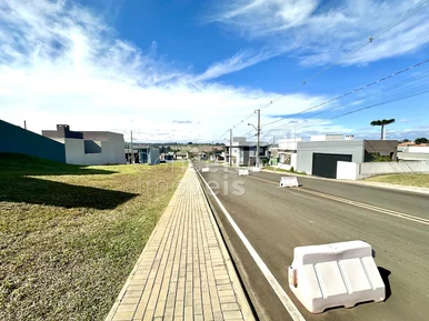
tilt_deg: -5.4
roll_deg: +0.1
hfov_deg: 102.1
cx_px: 214
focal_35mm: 14
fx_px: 173
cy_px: 160
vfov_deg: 85.6
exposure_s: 1/3300
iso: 50
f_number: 2.2
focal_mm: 2.22
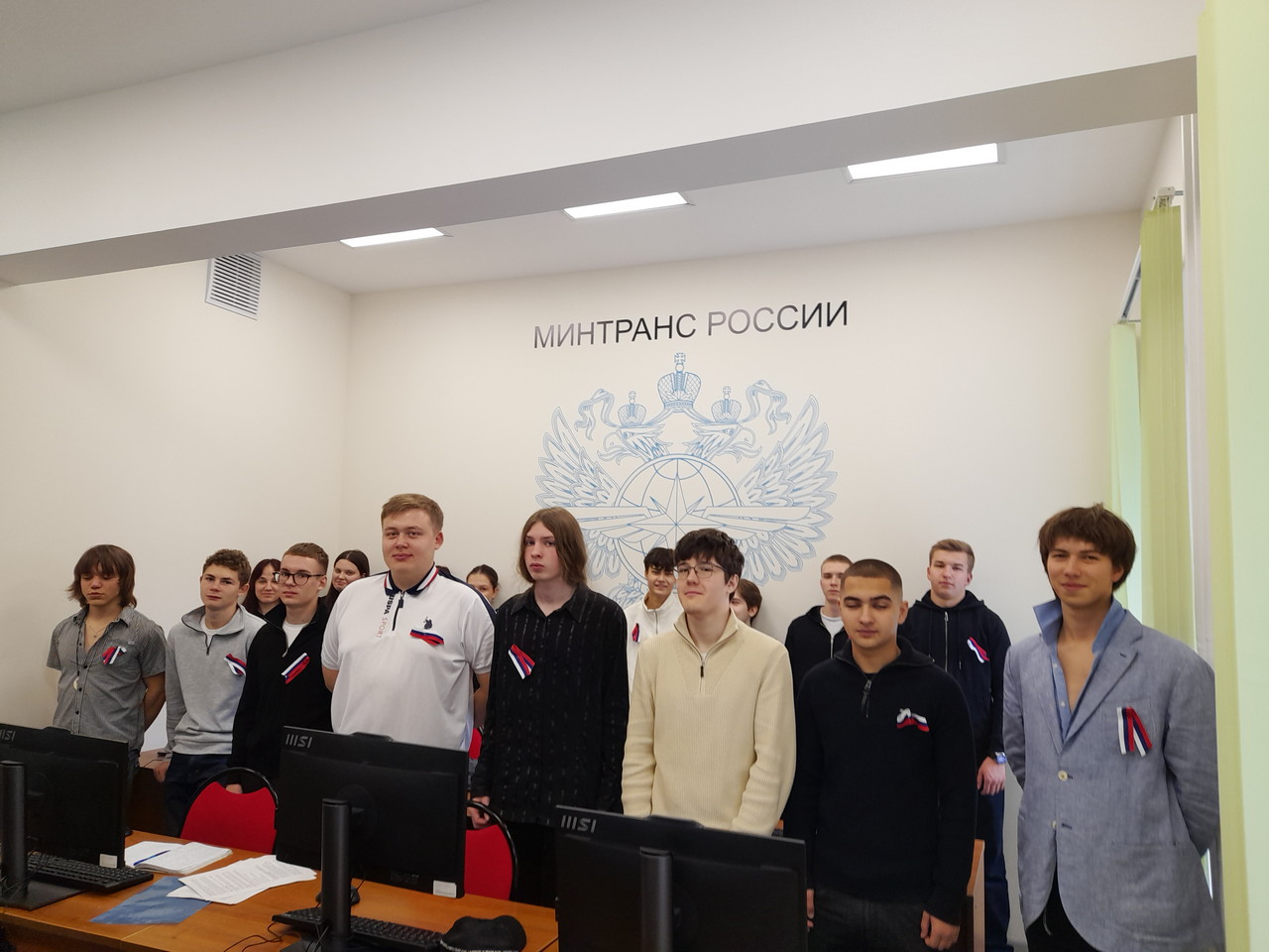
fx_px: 916
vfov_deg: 54.9
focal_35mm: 25
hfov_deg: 69.4
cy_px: 476
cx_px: 634
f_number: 2
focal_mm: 4.6
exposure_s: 1/50
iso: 50
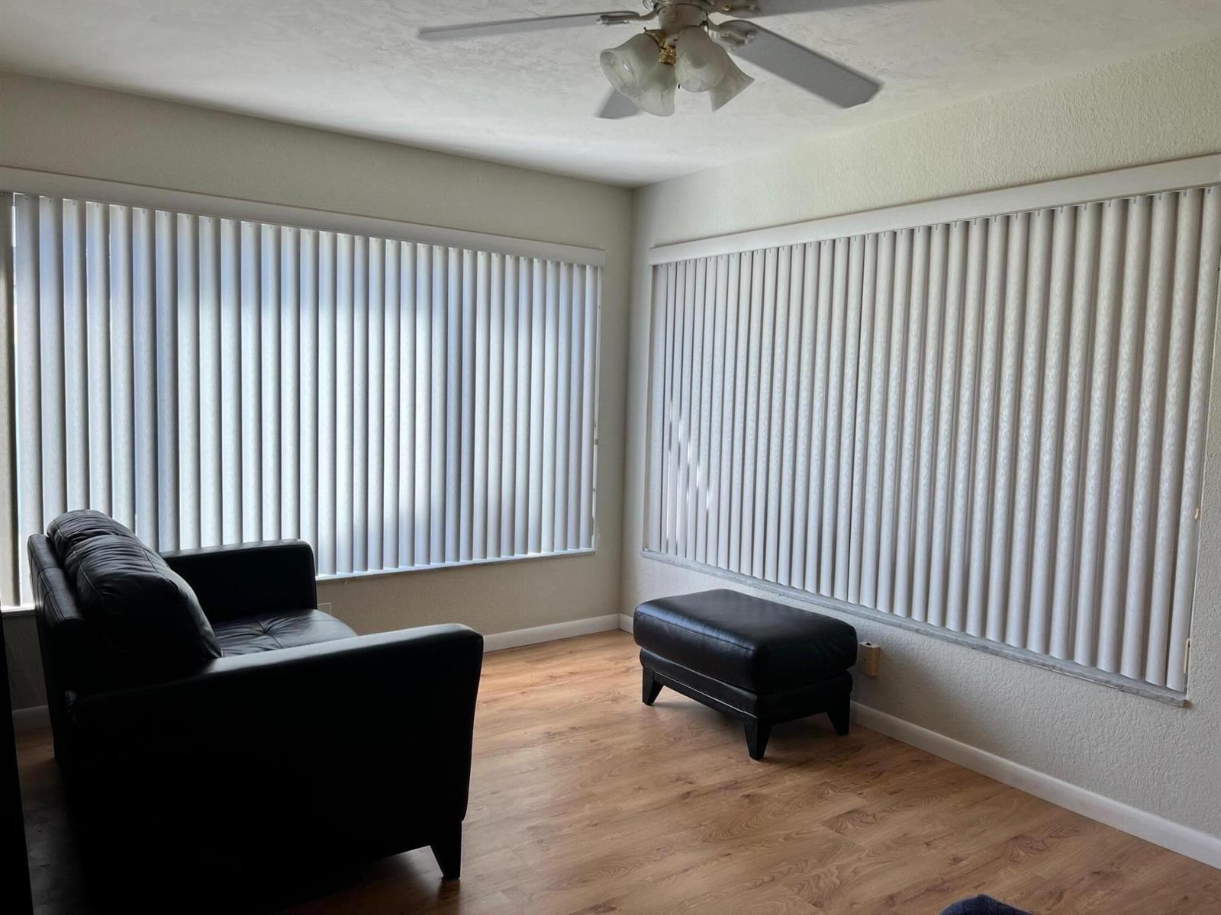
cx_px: 610
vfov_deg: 53.1
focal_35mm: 26
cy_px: 458
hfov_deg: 67.3
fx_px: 917
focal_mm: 5.7
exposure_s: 1/211
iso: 40
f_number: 1.5
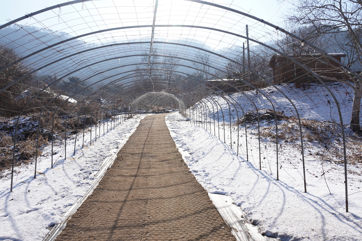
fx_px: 302
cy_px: 120
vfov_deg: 43.6
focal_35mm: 30
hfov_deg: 61.9
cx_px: 181
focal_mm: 30
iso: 100
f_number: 13
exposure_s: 1/100
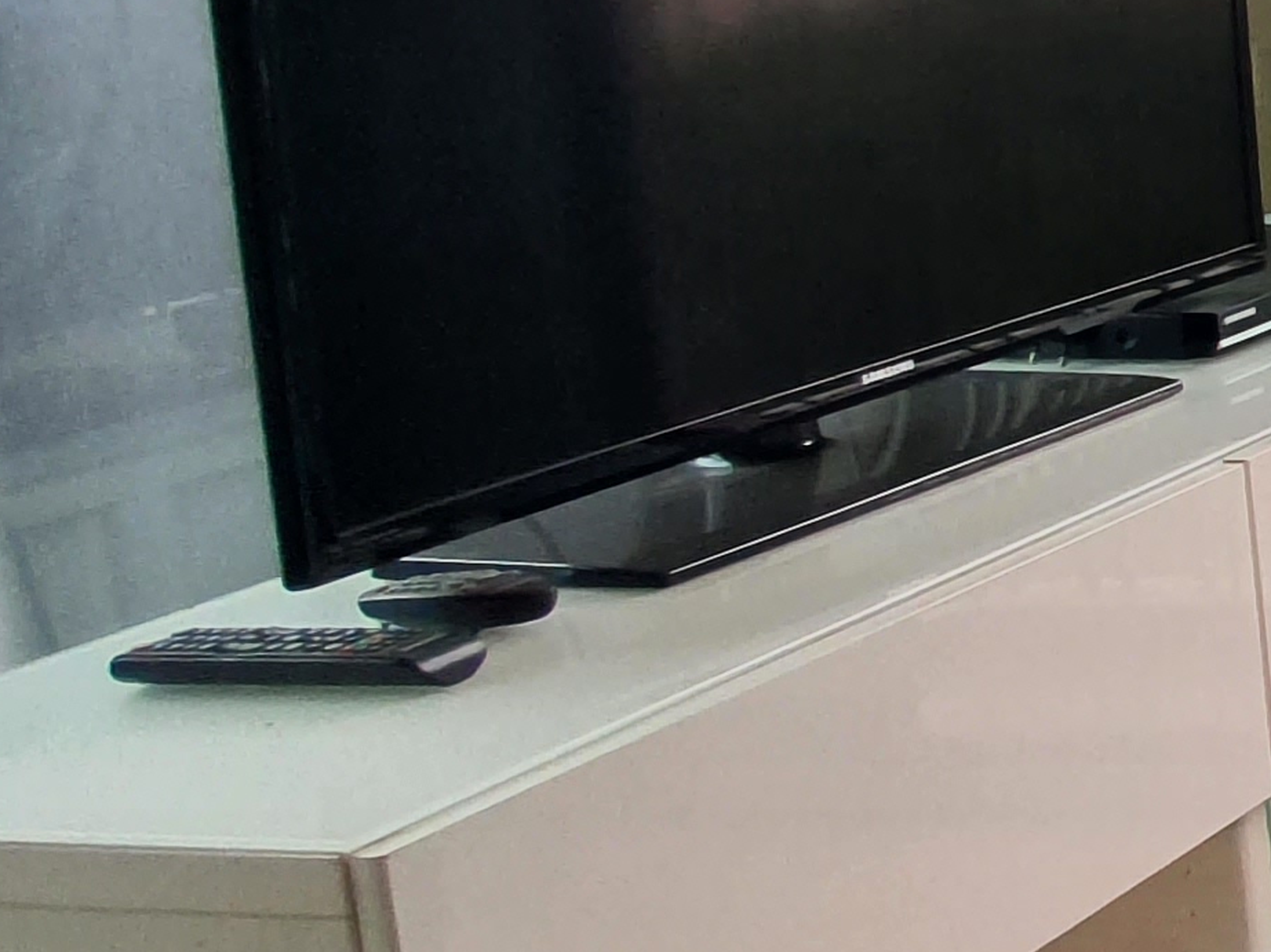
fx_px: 2386
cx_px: 2936
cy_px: 15
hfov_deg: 16.0
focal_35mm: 65
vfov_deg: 21.8
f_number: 2.2
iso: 50
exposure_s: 1/100
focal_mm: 1.8
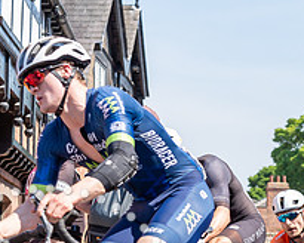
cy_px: 286
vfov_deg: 10.1
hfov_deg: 12.5
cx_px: 383
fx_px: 1350
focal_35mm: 150
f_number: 4
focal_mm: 45
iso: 160
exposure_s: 1/800
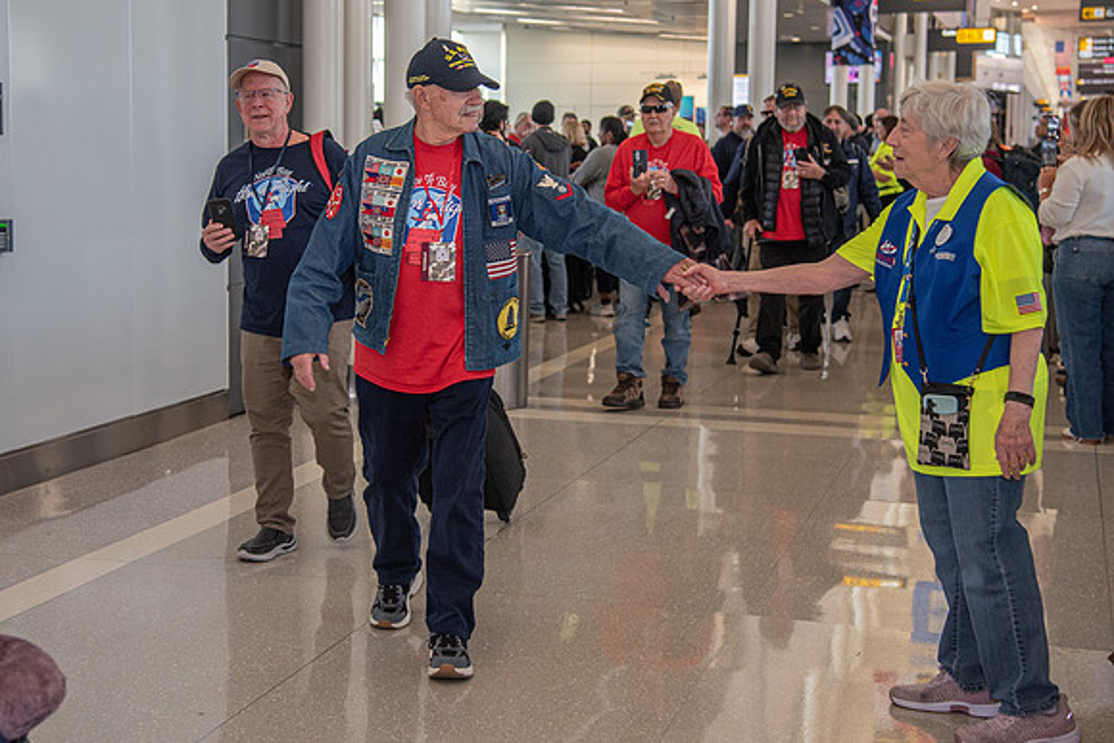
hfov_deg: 32.2
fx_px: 1920
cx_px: 433
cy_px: 271
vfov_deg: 21.9
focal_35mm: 62
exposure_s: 1/160
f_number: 4
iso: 640
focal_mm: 48
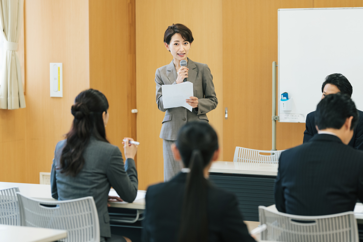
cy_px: 121
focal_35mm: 105
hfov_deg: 19.5
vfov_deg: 13.0
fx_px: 1059
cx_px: 182
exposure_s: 1/200
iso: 640
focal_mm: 105
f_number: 2.8
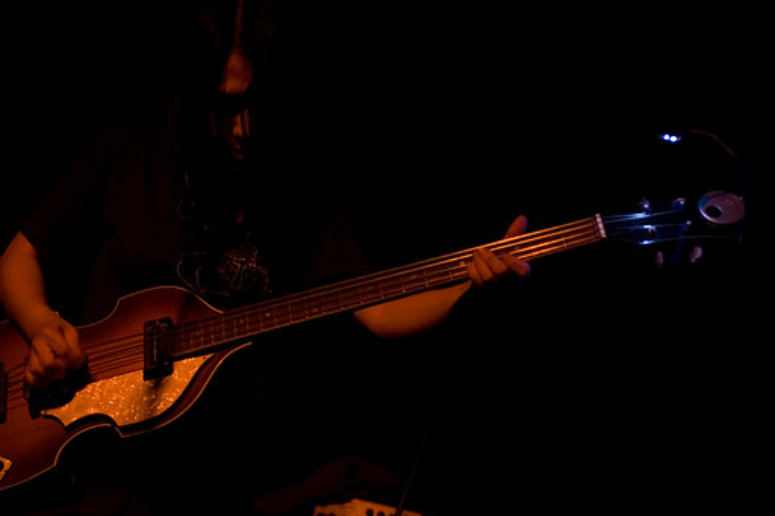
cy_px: 268
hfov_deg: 29.7
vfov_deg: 20.0
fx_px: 1463
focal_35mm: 68
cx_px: 369
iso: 800
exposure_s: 1/15
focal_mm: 40
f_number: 2.8
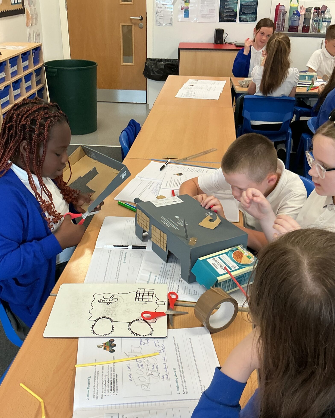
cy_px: 229
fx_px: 459
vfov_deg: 49.0
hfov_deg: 40.1
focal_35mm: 37
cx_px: 164
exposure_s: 1/60
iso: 64
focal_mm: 3
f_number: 1.8
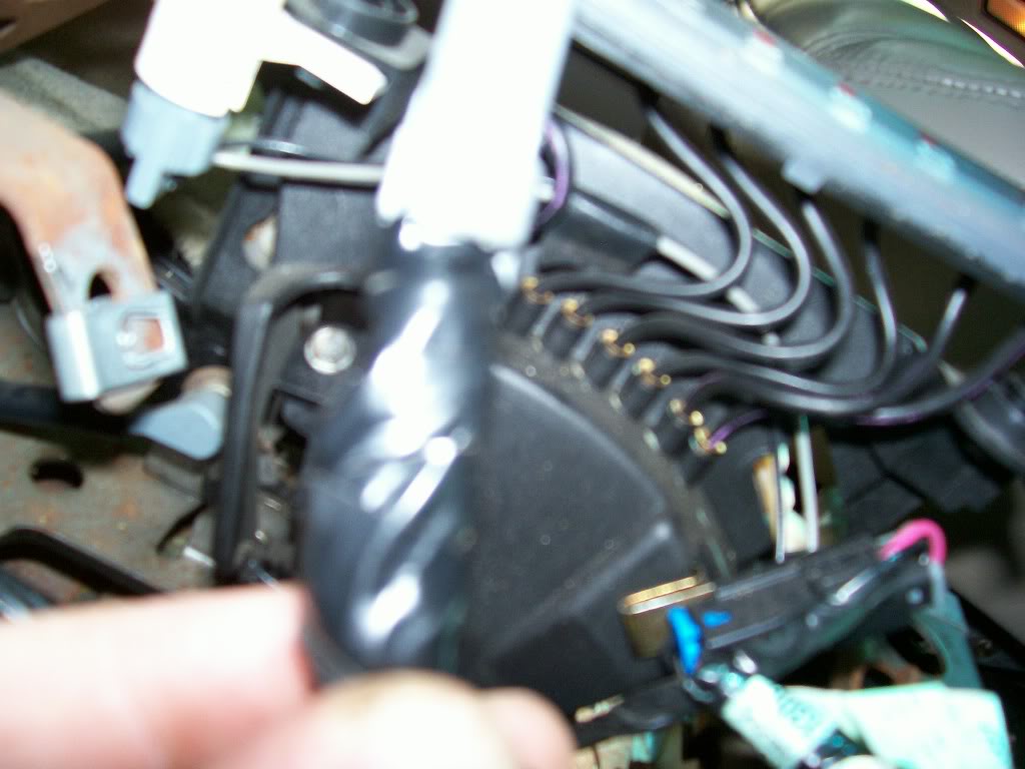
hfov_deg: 54.0
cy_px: 384
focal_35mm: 34
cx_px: 512
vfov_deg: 41.8
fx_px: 1007
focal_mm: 5.6
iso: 140
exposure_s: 1/112
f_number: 2.7
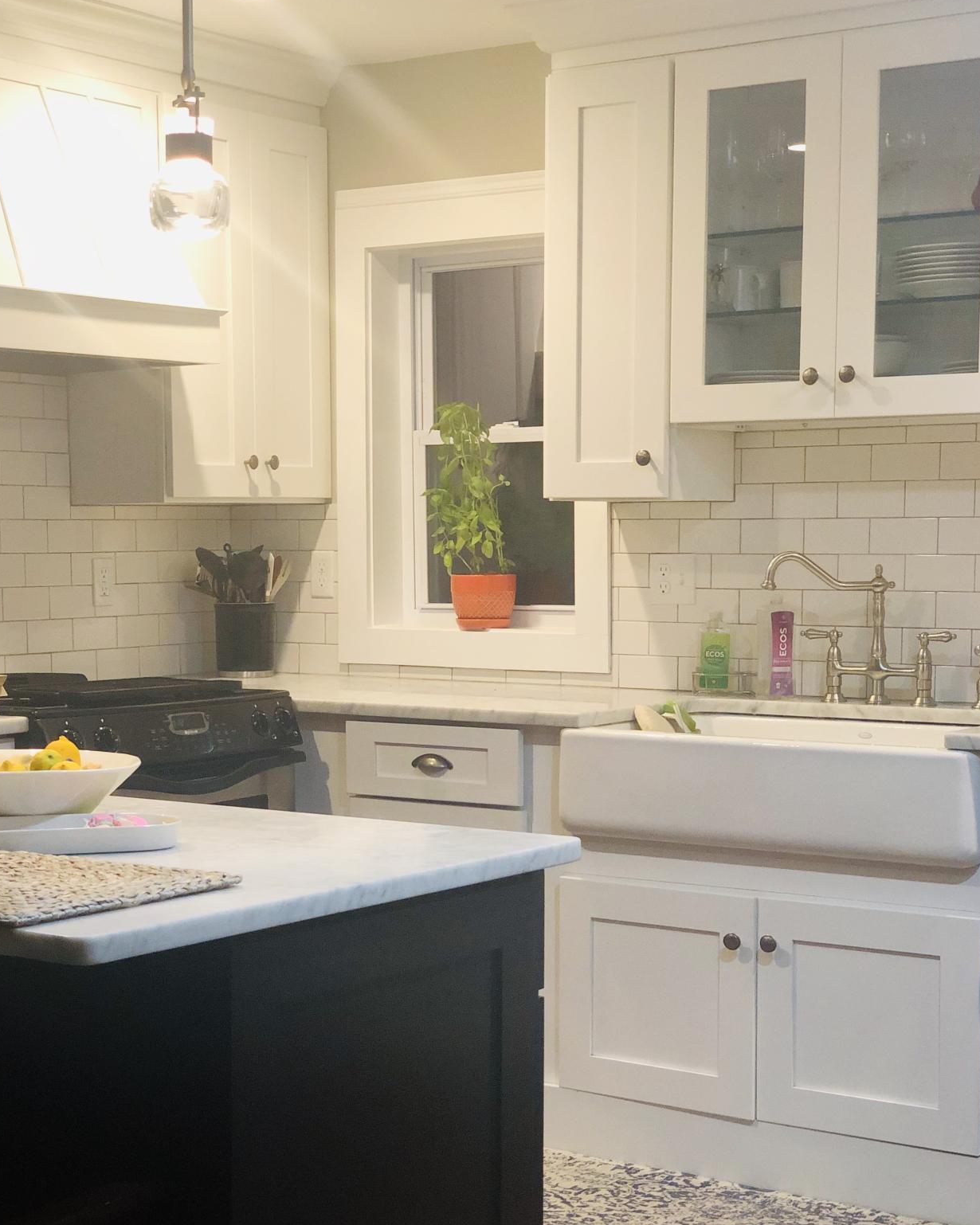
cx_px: 410
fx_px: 2393
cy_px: 748
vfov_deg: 28.6
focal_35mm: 66
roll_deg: +0.9
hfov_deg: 23.1
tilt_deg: -5.0
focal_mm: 6
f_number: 2.4
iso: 125
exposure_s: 1/30
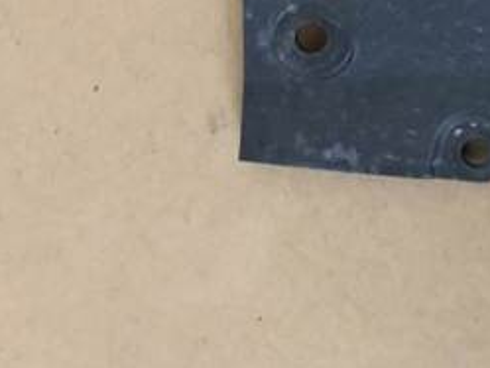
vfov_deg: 19.6
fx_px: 1020
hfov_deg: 24.4
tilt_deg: -79.3
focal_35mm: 72
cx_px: 592
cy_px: -33
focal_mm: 4
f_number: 1.8
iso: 125
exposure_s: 1/4
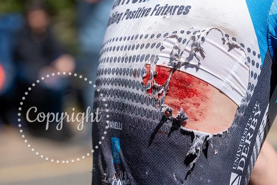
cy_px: 92
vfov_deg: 8.6
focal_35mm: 160
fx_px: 1231
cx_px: 138
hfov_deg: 12.8
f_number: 5.6
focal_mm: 160
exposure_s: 1/1000
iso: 200
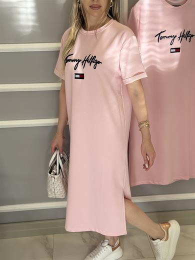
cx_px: 98
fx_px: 361
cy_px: 130
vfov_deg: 39.7
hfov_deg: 30.3
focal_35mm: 48
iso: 125
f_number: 1.78
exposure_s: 1/242
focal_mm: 6.76
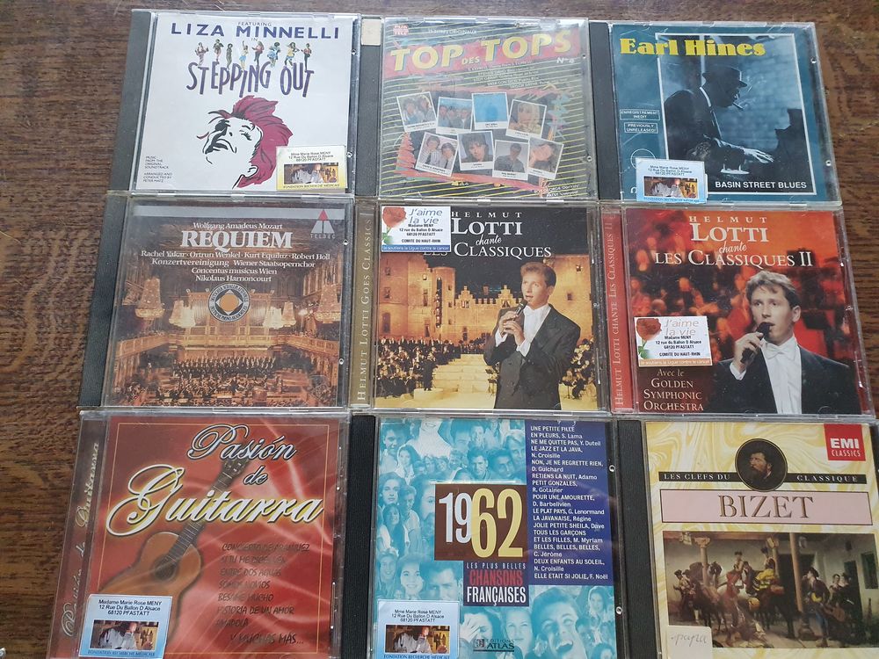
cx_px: 440
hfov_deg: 67.3
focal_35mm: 26
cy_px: 330
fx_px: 660
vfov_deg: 53.1
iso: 640
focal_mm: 4.32
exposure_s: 1/50
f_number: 2.4
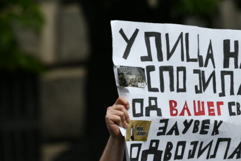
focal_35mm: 455
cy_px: 149
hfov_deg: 4.5
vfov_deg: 3.0
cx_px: 259
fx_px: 3046
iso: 500
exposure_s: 1/5000
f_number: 4.5
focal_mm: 200
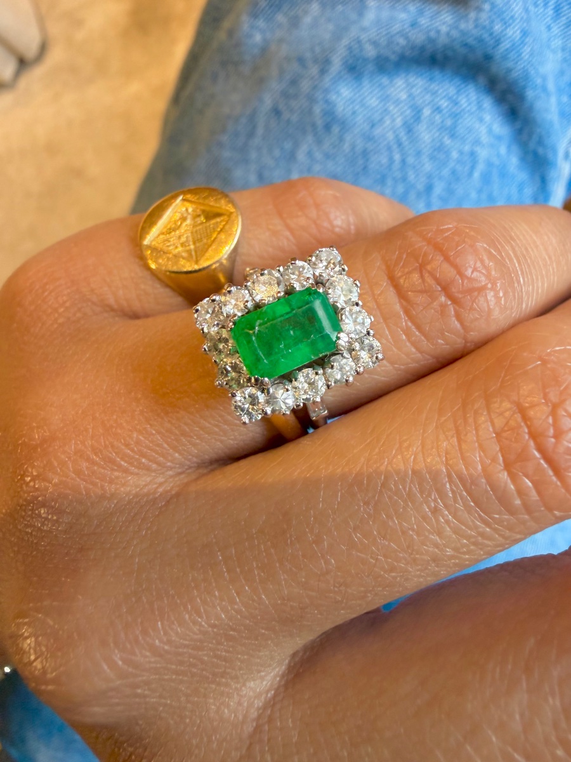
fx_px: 528
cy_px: 381
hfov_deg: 56.8
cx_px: 286
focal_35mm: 24
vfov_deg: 71.6
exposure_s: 1/50
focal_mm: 2.22
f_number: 2.2
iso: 200
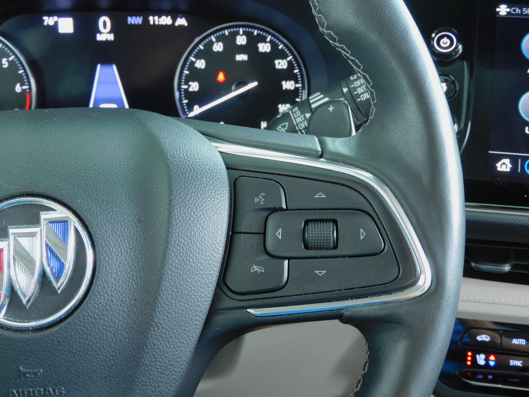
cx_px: 264
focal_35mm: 45
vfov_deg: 32.2
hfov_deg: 42.1
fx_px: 688
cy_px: 198
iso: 400
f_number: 4
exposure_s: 1/25
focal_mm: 8.1
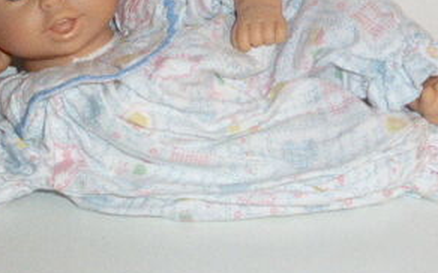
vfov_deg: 17.1
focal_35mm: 75
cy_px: 24
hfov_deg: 27.5
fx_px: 895
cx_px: 198
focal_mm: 7.4
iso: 800
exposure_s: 1/60
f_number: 3.9
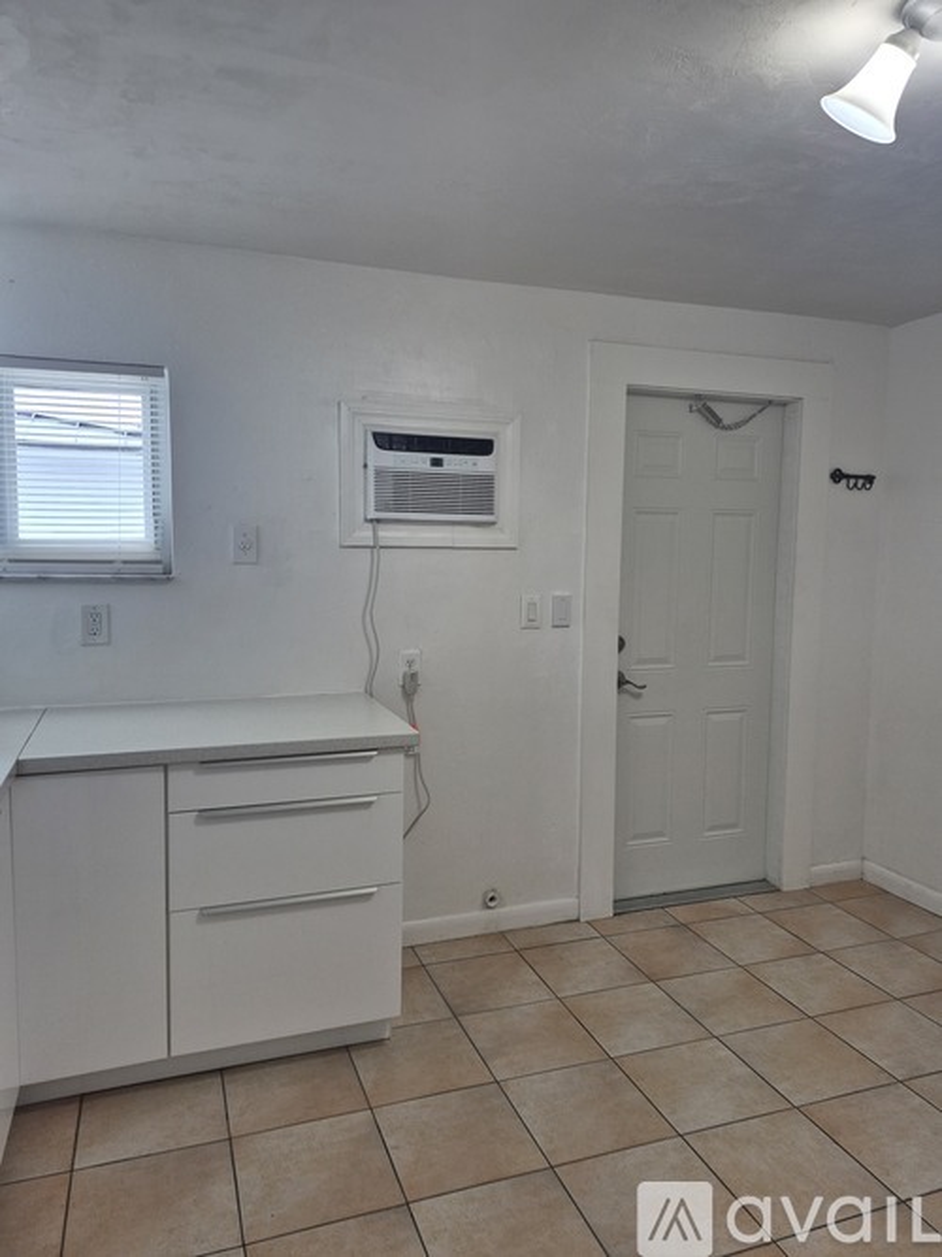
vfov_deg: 73.9
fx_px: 835
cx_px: 471
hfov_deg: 58.9
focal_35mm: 23
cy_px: 628
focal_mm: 5.4
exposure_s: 1/120
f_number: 1.8
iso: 80
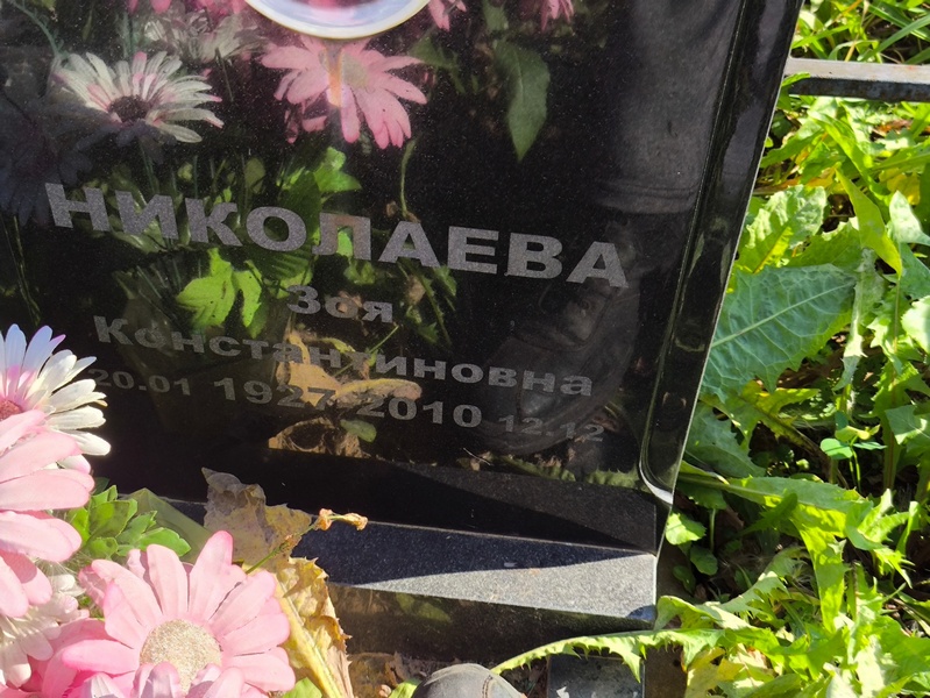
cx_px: 465
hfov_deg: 38.2
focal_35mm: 50
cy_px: 349
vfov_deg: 29.1
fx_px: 1344
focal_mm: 4.71
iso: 50
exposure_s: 1/382
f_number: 1.7
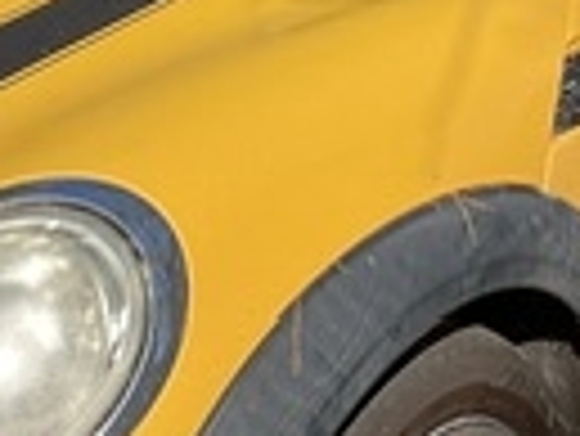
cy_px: 139
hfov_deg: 13.7
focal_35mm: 144
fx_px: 2415
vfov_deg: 10.3
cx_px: 310
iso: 16
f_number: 1.8
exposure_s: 1/1451
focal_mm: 3
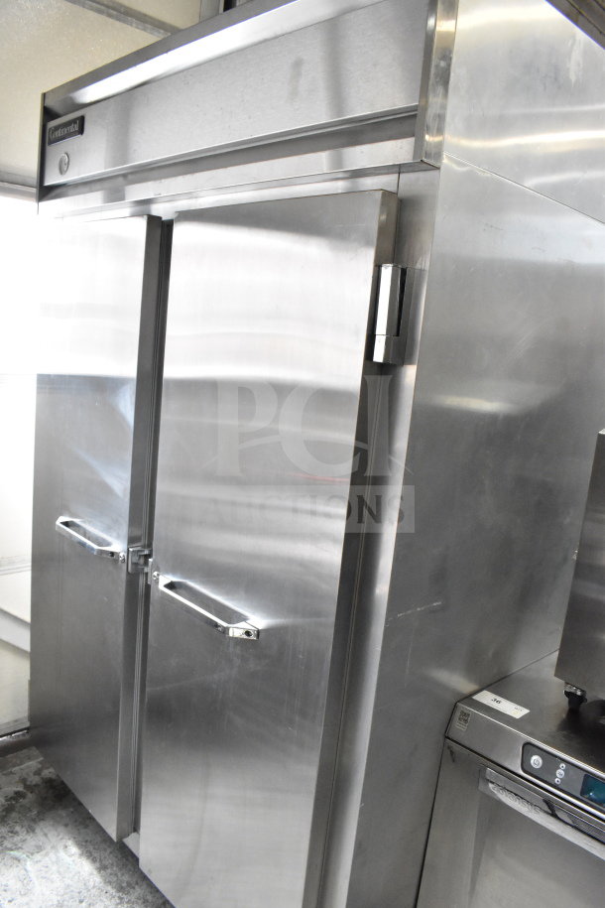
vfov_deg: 67.4
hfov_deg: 47.9
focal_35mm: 27
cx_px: 302
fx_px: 681
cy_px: 454
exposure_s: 1/400
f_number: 10
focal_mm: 18
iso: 6400
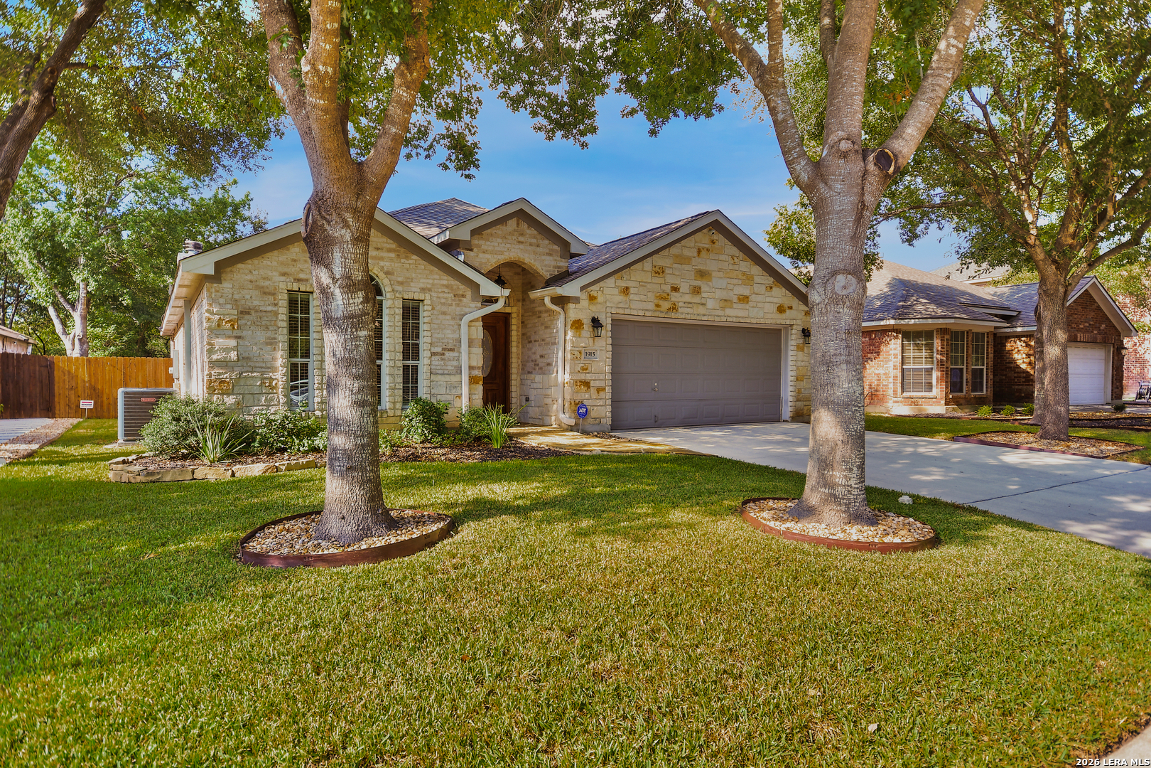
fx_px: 671
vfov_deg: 59.5
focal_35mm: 21
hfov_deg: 81.2
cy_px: 384
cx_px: 576
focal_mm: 14
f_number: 5
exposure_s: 1/200
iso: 125
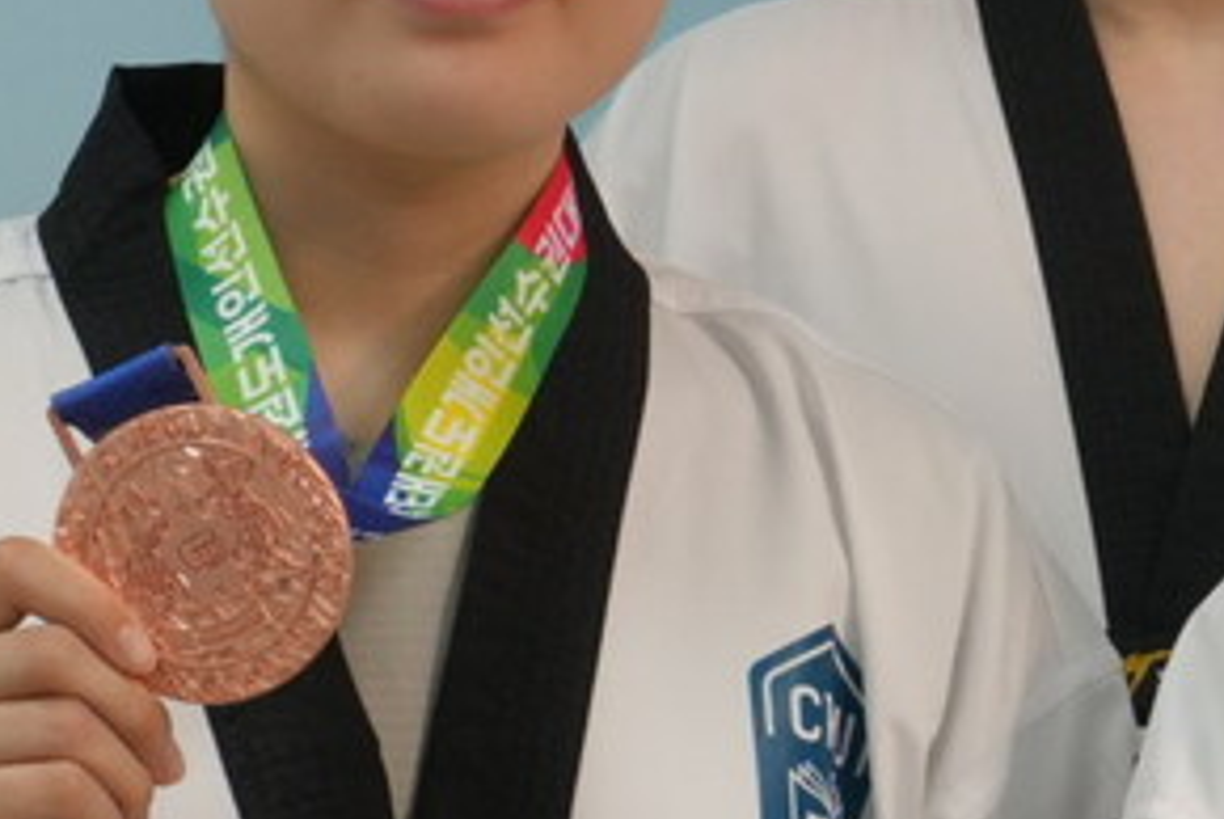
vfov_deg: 9.1
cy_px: 416
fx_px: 5134
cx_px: 1851
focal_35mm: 151
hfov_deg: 12.9
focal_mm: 27
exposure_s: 1/160
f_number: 10
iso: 1600
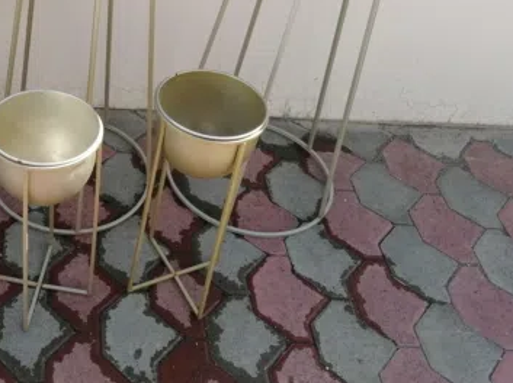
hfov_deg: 36.8
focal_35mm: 49
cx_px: 64
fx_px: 725
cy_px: 93
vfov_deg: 29.1
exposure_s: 1/663
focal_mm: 4.75
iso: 50
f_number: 1.8
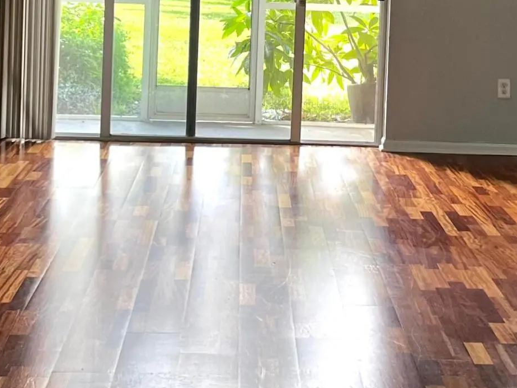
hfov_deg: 24.1
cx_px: 293
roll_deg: -2.7
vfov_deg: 17.7
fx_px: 1210
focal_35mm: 81
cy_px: -14
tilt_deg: -3.2
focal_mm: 5.1
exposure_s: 1/107
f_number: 1.6
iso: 125
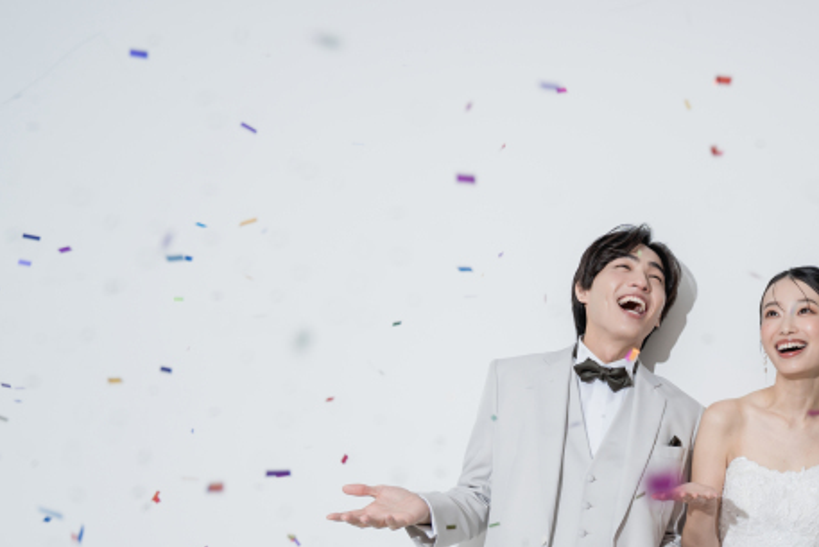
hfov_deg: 43.6
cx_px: 686
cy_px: 374
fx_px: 956
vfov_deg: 31.6
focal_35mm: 42
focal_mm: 24
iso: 125
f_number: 4
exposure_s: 1/100
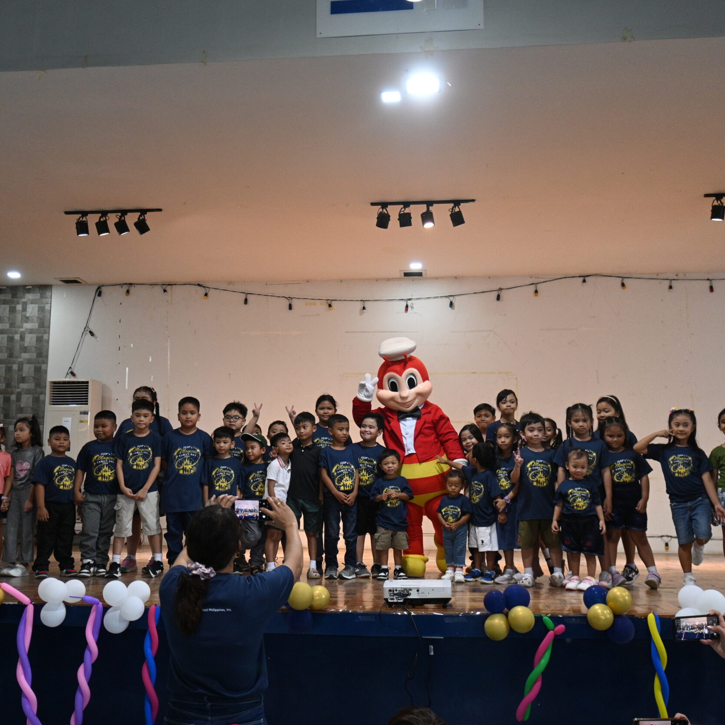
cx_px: 340
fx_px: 924
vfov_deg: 42.8
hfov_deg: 42.8
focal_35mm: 39
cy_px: 368
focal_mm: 20
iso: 1000
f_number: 3.8
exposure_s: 1/125
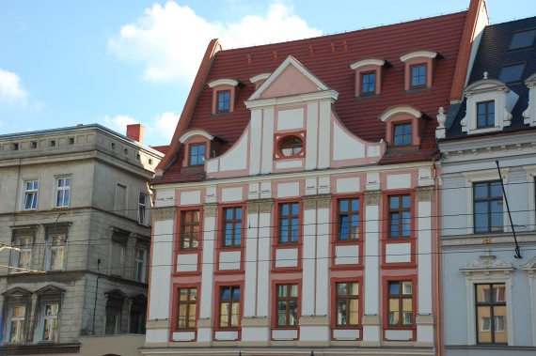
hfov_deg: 28.1
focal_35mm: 72
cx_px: 268
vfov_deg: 18.9
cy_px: 178
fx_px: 1071
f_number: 7.1
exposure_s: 1/200
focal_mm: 48
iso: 200
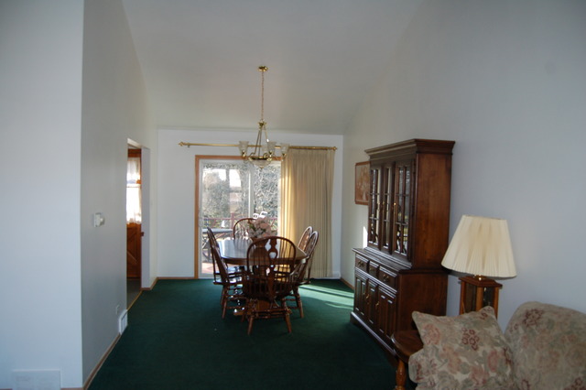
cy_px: 195
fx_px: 439
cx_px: 293
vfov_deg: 47.9
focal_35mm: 27
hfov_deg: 67.4
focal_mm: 18
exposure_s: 1/100
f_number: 5
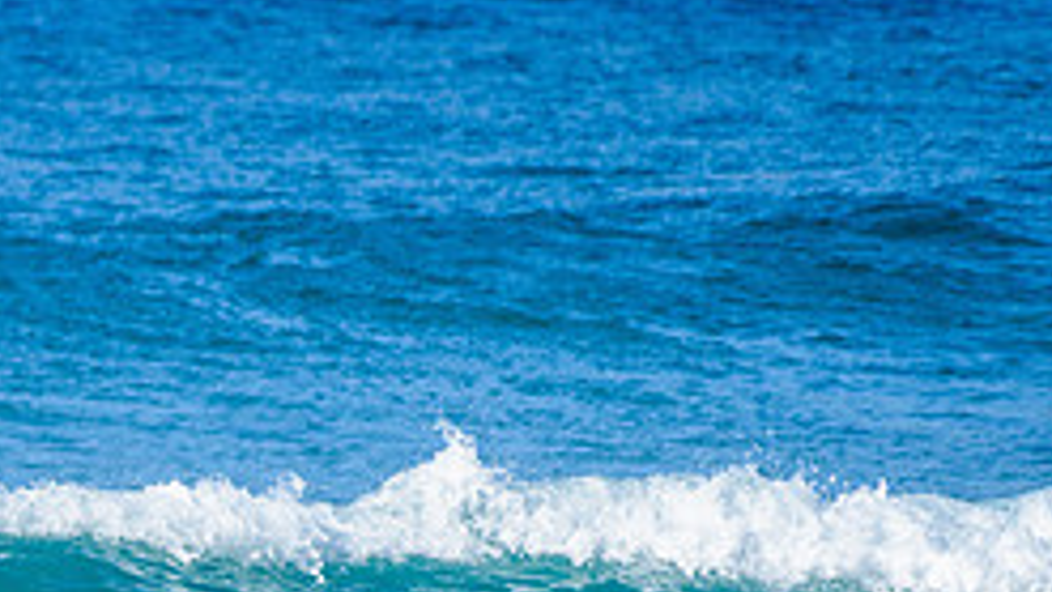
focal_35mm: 1508
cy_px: 681
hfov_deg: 1.4
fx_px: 42070
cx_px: -345
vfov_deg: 0.8
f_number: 5.6
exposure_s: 1/2000
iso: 320
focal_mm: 500
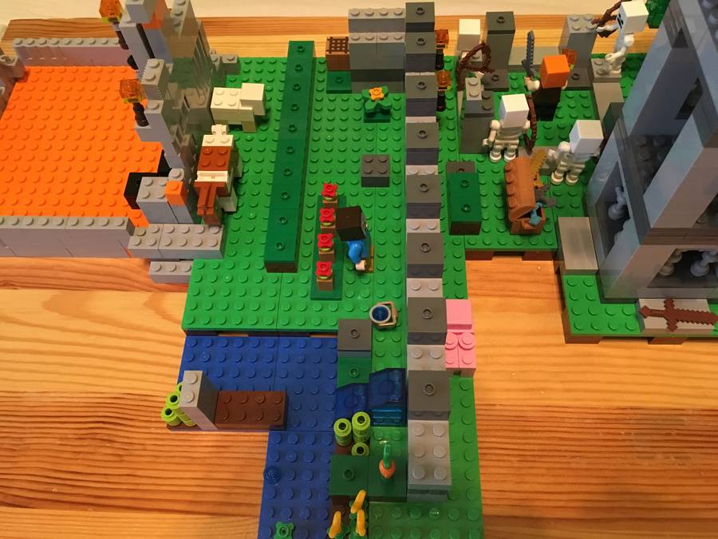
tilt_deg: -60.5
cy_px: 270
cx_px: 359
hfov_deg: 61.7
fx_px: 602
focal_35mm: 29
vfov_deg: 48.2
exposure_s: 1/17
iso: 250
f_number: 2.2
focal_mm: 4.15
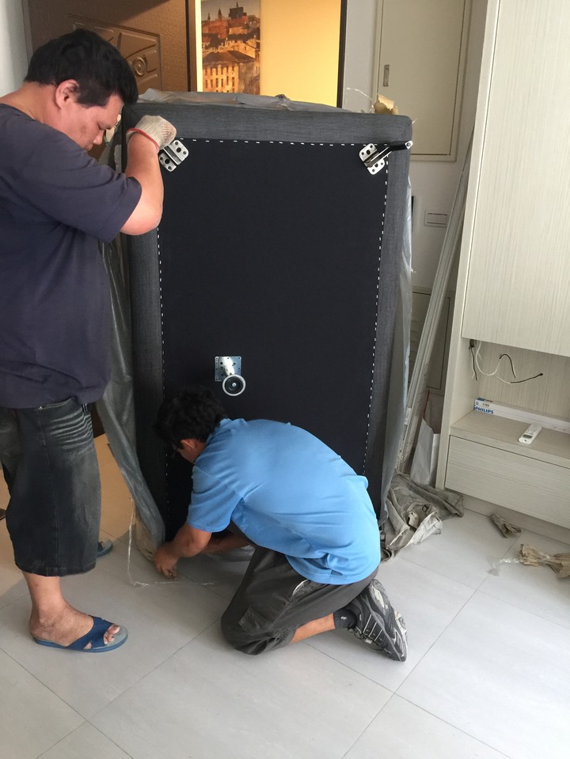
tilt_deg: -17.7
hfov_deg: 48.2
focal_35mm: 29
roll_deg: -1.8
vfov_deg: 61.7
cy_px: 380
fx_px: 637
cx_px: 285
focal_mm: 4.15
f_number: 2.2
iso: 100
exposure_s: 1/10
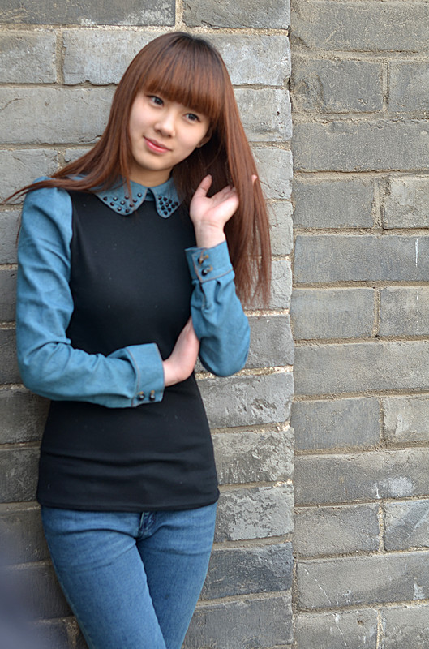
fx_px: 1348
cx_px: 214
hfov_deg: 18.1
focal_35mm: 75
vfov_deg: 27.1
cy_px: 324
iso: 100
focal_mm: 50
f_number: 2.5
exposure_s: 1/125
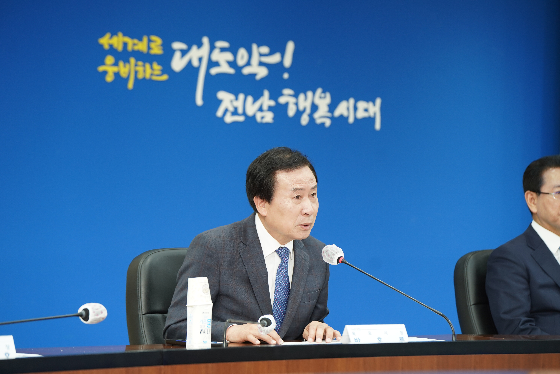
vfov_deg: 11.0
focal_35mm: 125
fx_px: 1944
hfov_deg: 16.4
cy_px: 187
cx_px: 280
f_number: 4
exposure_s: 1/160
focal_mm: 125
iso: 1000
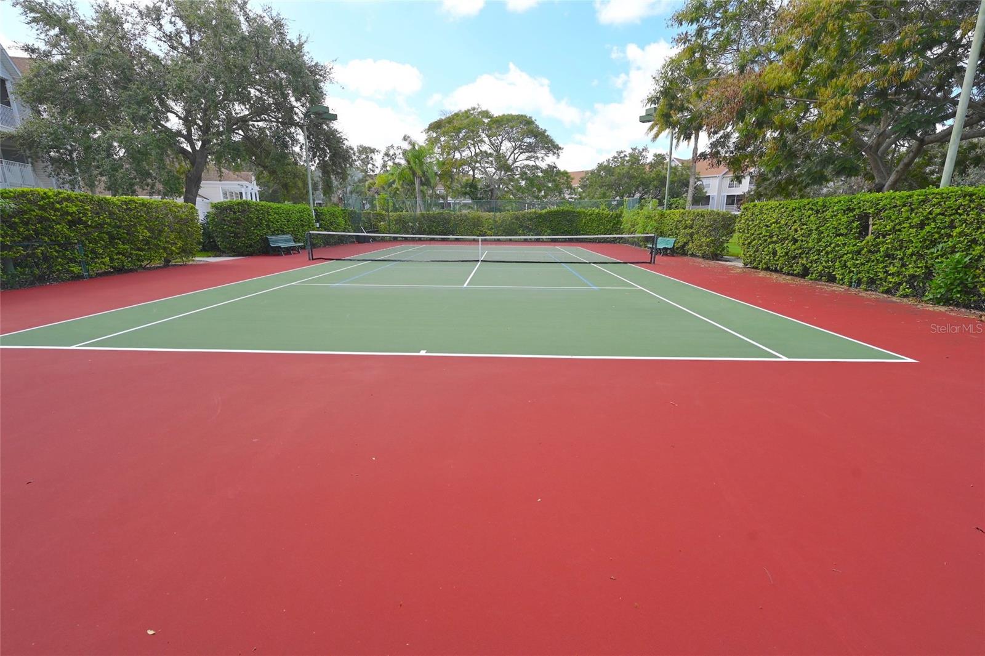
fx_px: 451
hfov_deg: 95.0
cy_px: 328
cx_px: 492
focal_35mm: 16
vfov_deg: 72.0
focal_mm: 16.5
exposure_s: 1/200
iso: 100
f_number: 7.1
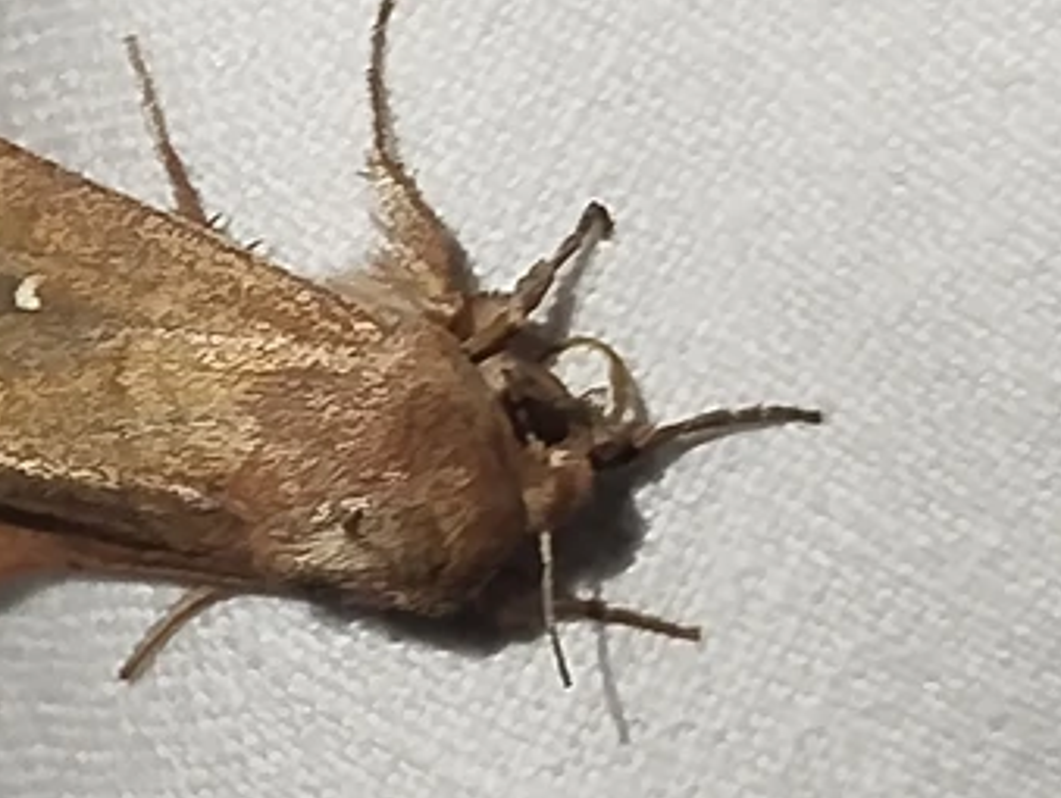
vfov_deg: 7.5
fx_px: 6075
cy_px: 438
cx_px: 91
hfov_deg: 9.9
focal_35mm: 198
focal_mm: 5.31
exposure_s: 1/50
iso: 125
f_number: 1.7
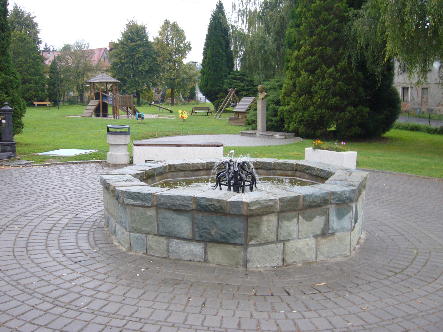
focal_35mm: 40
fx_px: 512
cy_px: 166
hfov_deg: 46.8
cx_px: 222
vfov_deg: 36.0
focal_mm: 6.6
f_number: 3
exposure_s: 1/30
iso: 100
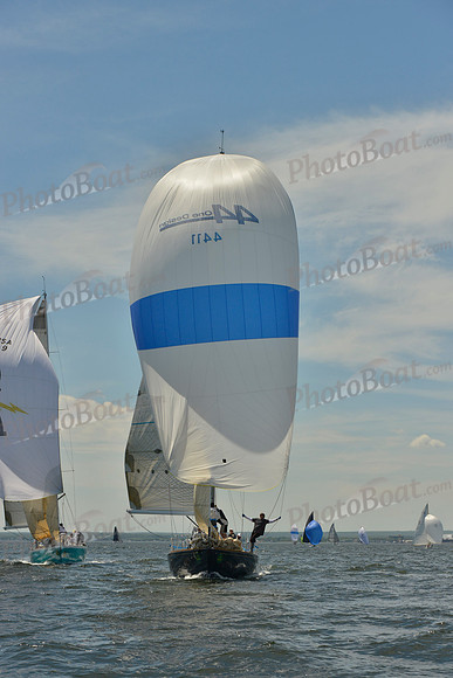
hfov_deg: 19.5
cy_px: 339
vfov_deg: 28.8
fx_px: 1320
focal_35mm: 70
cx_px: 226
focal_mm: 70
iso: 280
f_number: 10
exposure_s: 1/1600
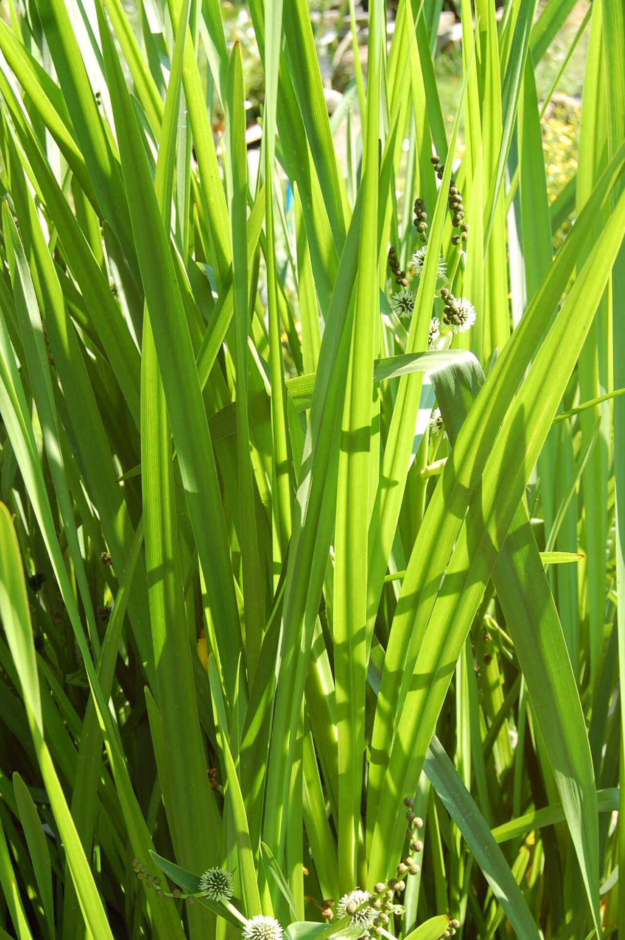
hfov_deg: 25.9
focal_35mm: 52
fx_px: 1356
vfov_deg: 38.1
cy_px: 547
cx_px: 295
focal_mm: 26
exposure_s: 1/160
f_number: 6.3
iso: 200
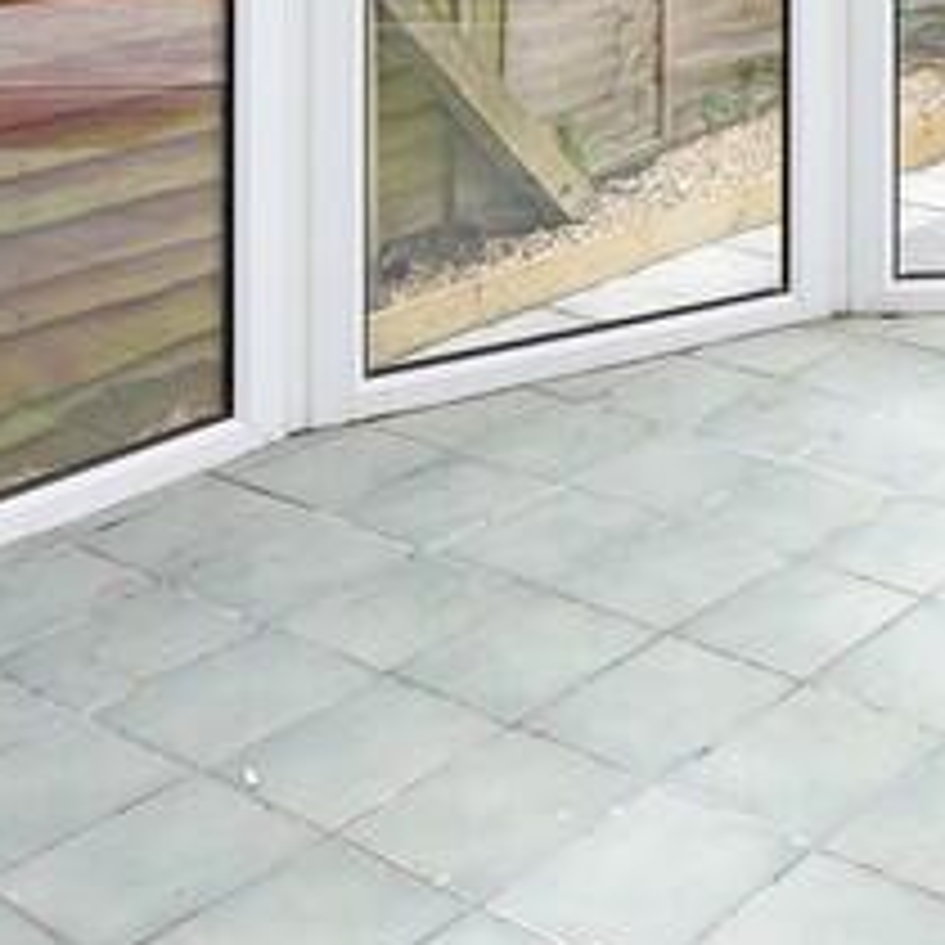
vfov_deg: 24.5
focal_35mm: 58
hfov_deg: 25.0
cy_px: -382
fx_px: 1791
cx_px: 1278
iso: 250
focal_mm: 14
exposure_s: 1/100
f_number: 7.1
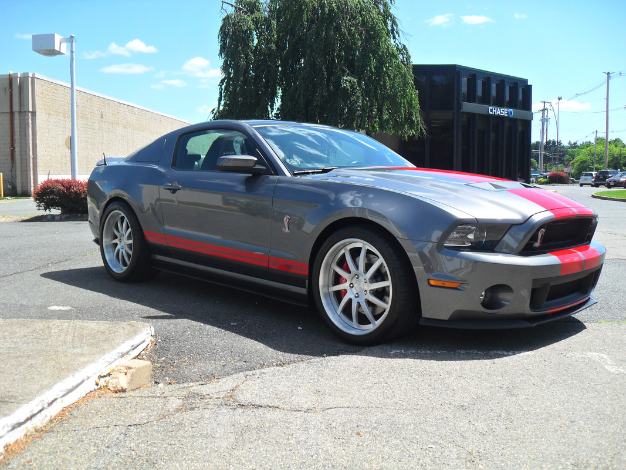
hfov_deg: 52.6
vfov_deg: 40.7
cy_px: 235
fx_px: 633
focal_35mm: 35
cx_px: 313
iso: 100
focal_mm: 6.2
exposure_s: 1/125
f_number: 8.9
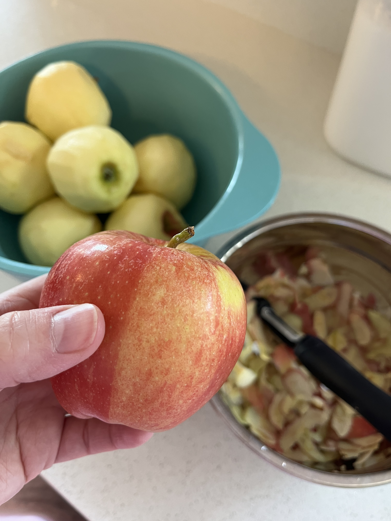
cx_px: 196
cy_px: 260
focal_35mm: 26
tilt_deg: -61.2
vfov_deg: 67.3
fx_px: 392
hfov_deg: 53.1
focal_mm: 5.1
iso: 160
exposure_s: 1/60
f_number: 1.6
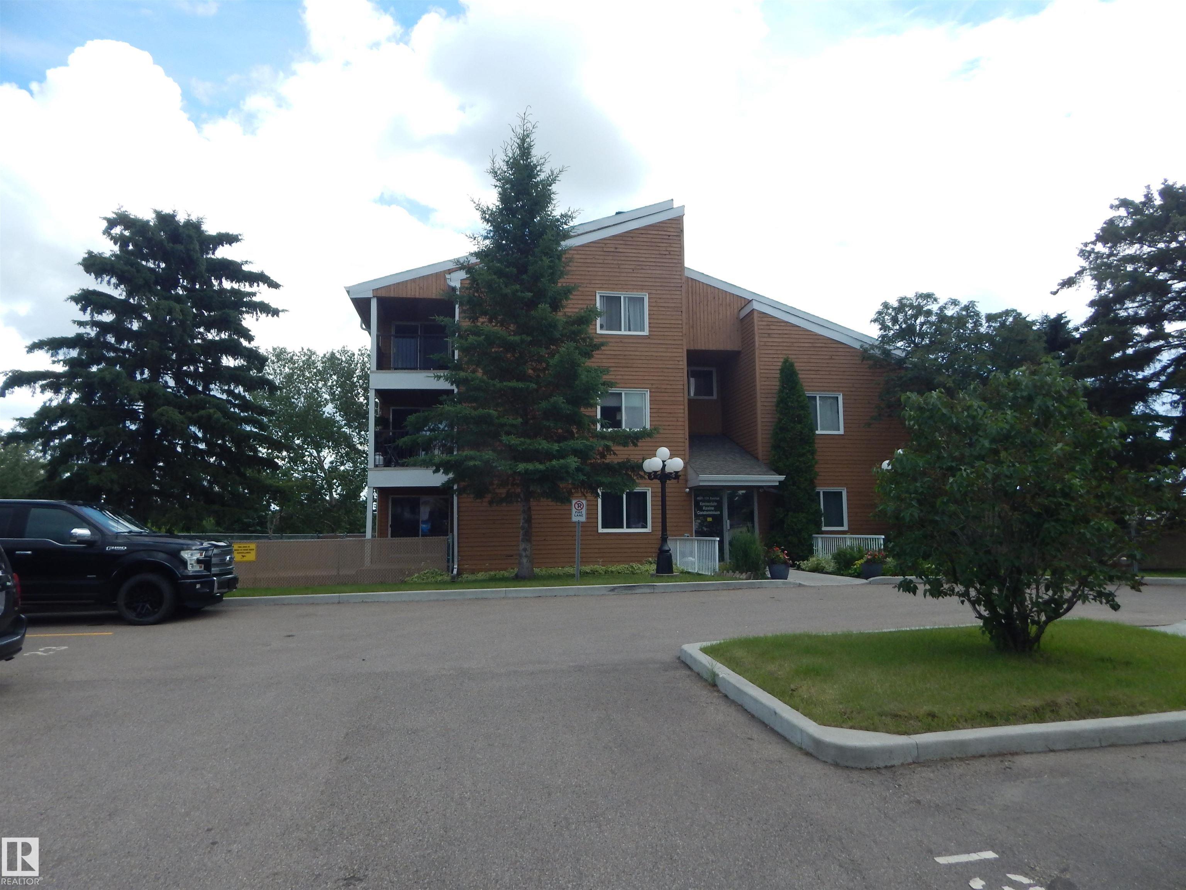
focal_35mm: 22
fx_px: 754
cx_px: 593
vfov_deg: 61.1
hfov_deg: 76.4
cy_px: 445
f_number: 3
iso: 125
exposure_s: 1/1250
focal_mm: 4
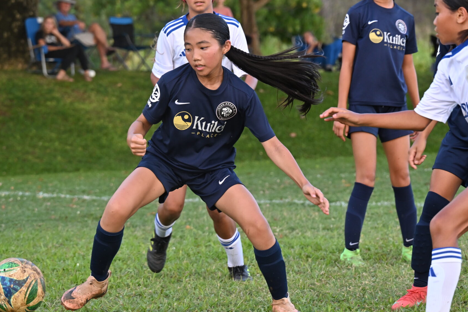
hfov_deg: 10.9
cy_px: 100
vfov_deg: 7.3
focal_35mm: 188
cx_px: 271
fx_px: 2444
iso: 1250
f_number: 6.7
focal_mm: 125
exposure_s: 1/500
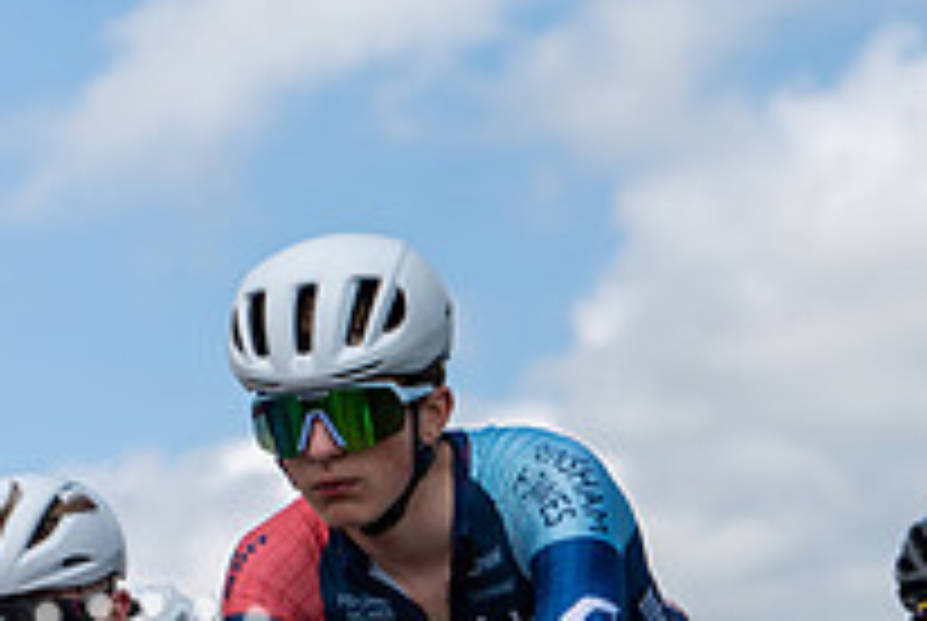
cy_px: 785
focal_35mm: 197
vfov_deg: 6.9
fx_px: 5080
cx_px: 850
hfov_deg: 10.4
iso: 100
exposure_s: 1/1250
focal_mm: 70
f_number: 3.5
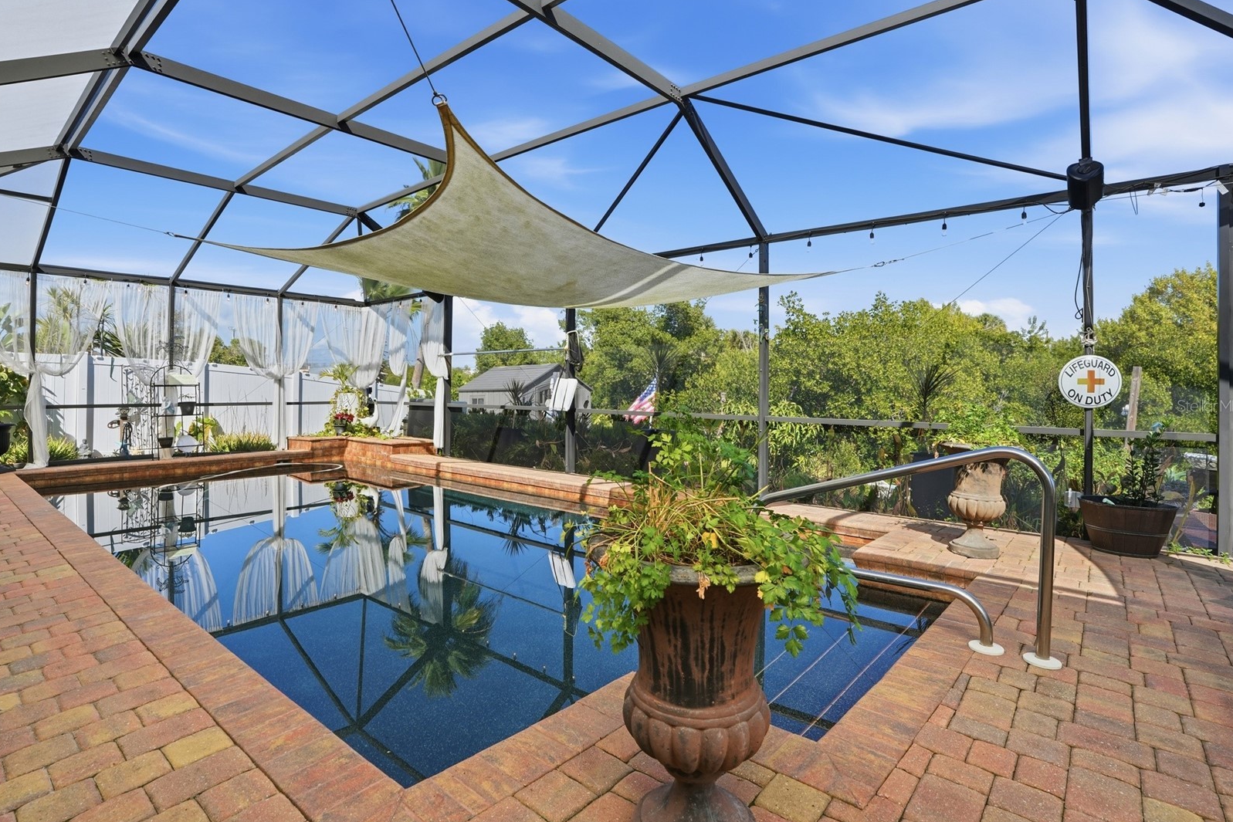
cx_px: 595
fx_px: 582
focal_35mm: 17
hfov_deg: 93.2
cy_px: 406
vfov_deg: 70.4
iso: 400
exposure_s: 1/1250
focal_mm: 16
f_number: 9
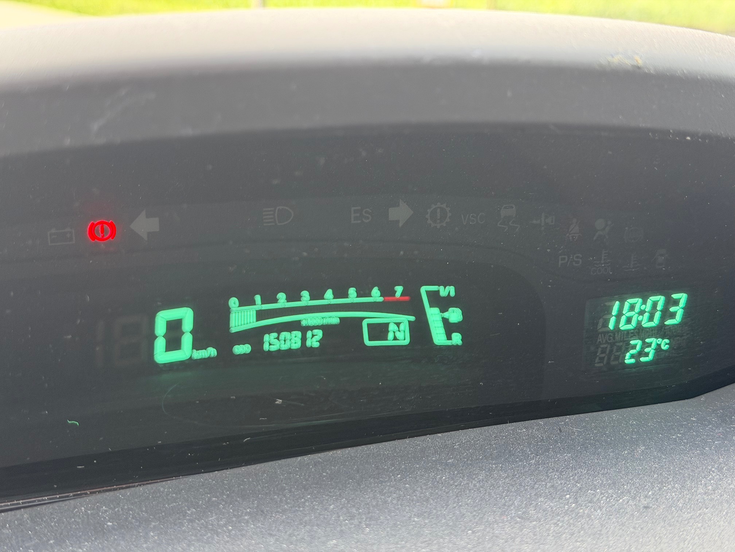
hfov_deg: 39.7
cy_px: 276
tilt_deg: -15.5
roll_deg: -1.1
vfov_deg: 30.3
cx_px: 368
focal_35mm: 48
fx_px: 1019
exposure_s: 1/75
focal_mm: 6.76
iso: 200
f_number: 1.78
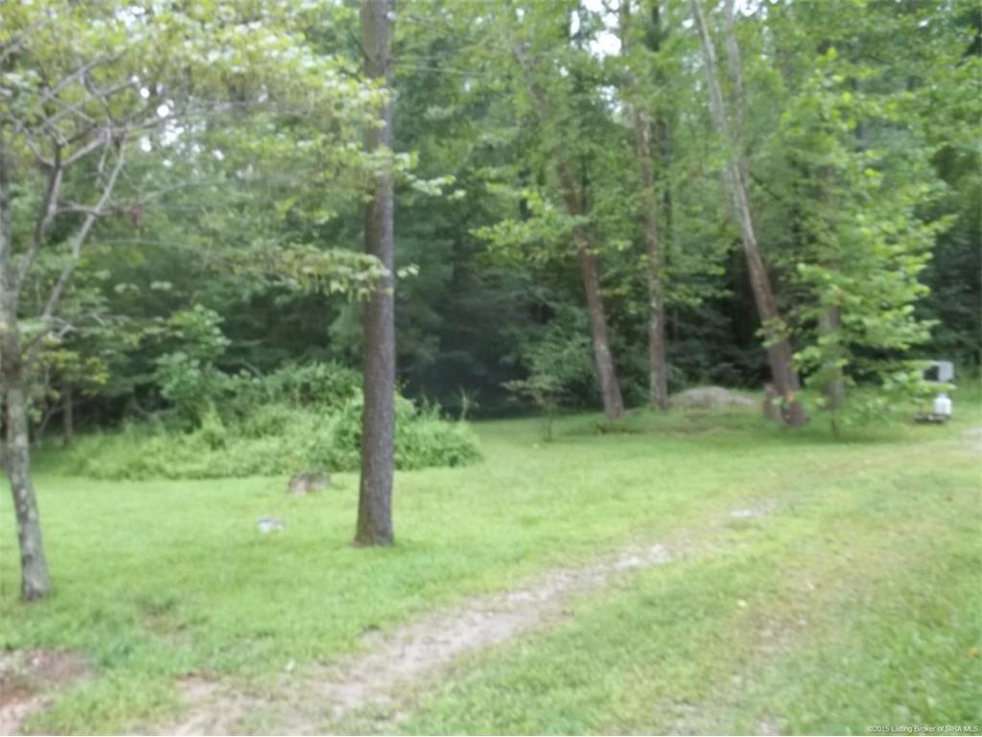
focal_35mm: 33
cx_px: 491
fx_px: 936
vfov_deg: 42.9
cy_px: 368
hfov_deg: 55.4
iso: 64
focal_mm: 5.9
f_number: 3.3
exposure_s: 1/50
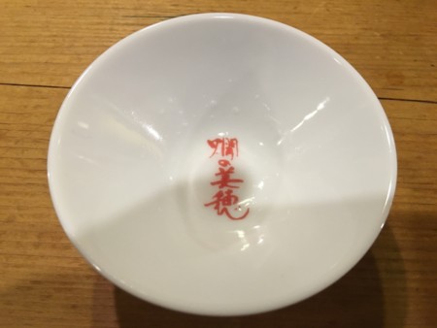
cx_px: 218
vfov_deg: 48.3
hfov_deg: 61.6
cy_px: 164
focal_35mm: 29
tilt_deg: -62.3
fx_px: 366
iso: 64
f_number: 2.2
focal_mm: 4.15
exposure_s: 1/15
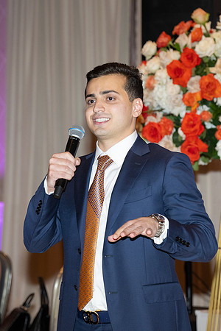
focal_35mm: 180
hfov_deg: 7.6
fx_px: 1657
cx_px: 108
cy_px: 166
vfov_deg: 11.4
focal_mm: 120
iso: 1600
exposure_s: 1/100
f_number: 5.6
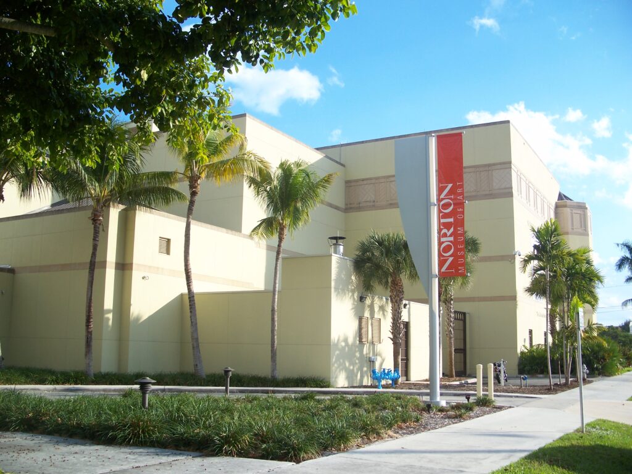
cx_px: 316
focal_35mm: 37
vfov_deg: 38.7
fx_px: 676
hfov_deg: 50.1
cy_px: 237
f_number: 2.8
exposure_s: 1/500
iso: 64
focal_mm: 7.8
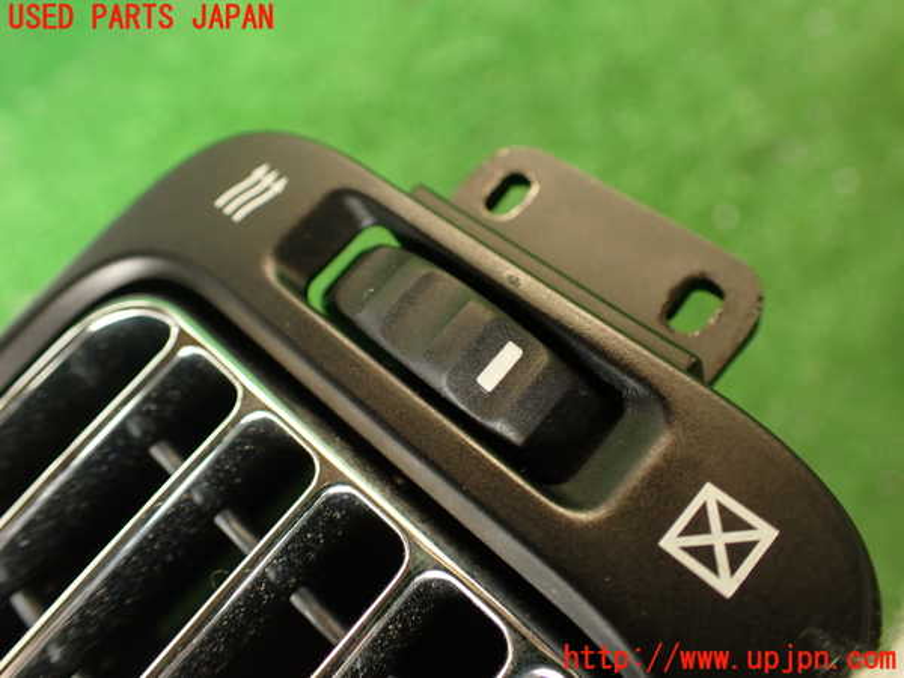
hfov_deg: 60.0
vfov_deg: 46.8
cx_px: 452
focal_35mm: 30
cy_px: 339
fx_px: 783
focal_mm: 5.4
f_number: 2.3
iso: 200
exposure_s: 1/30
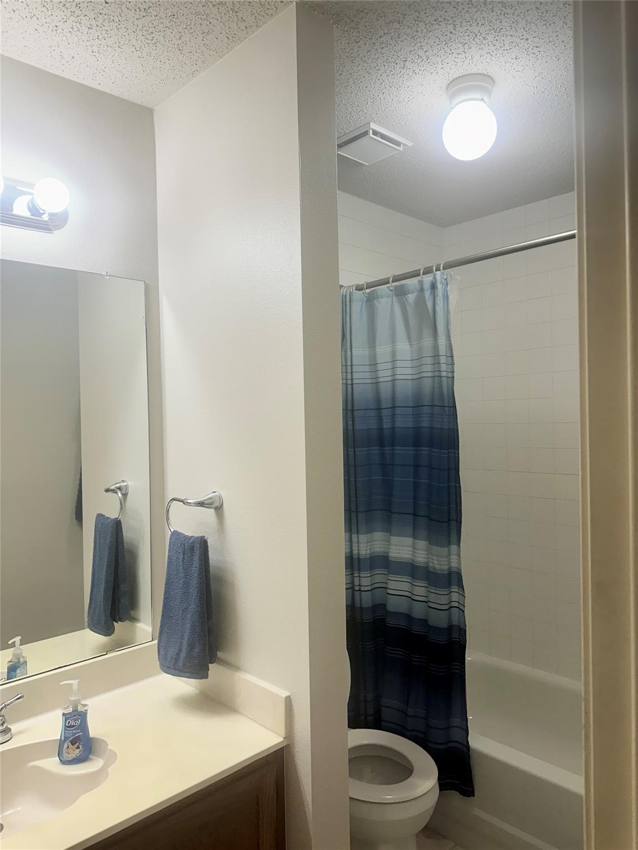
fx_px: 590
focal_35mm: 24
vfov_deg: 71.6
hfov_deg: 56.8
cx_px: 319
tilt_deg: -0.4
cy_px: 425
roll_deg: +0.6
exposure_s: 1/120
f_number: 1.78
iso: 125
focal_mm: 6.86
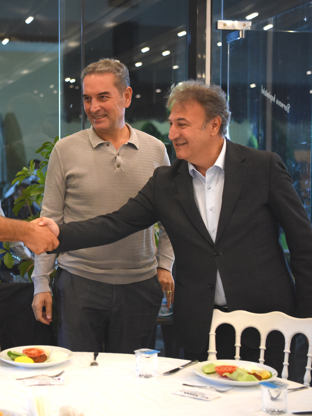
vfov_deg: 29.8
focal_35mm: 65
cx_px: 79
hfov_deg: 22.4
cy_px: 208
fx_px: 781
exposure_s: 1/125
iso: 2500
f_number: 2.8
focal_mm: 45
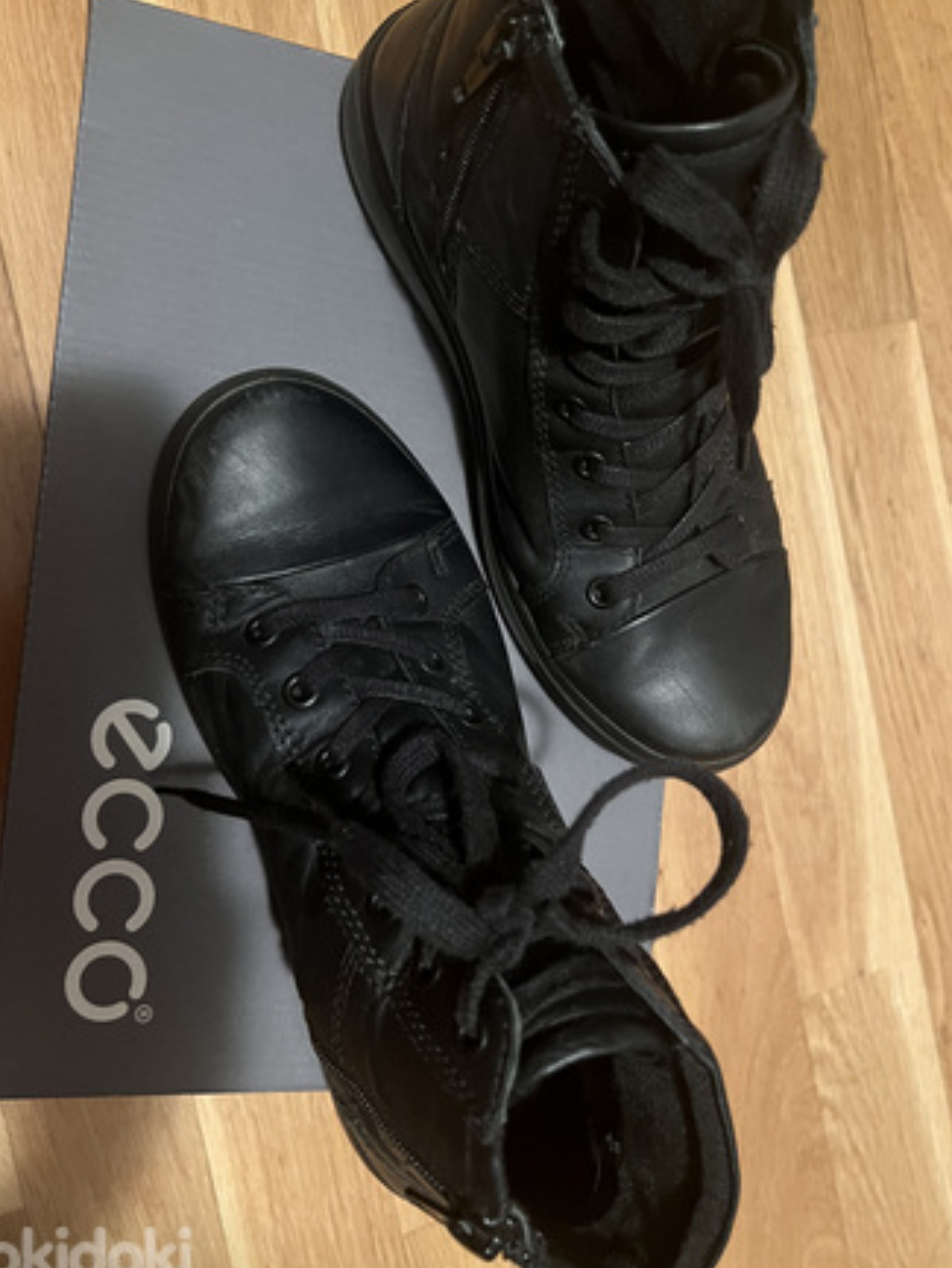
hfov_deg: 46.8
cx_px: 450
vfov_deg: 59.9
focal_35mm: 30
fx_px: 1100
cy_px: 624
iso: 500
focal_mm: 5.7
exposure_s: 1/25
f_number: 1.5
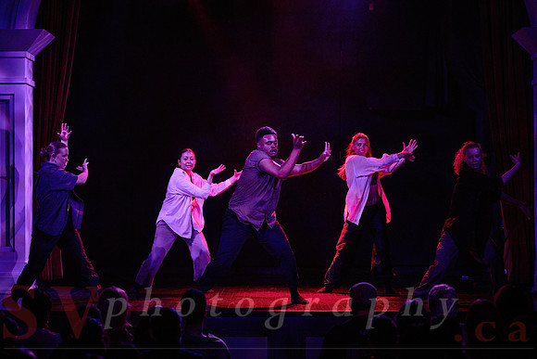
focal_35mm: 108
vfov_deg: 12.6
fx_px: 1618
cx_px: 249
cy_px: 201
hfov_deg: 18.8
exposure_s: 1/250
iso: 1600
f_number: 2.8
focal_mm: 95
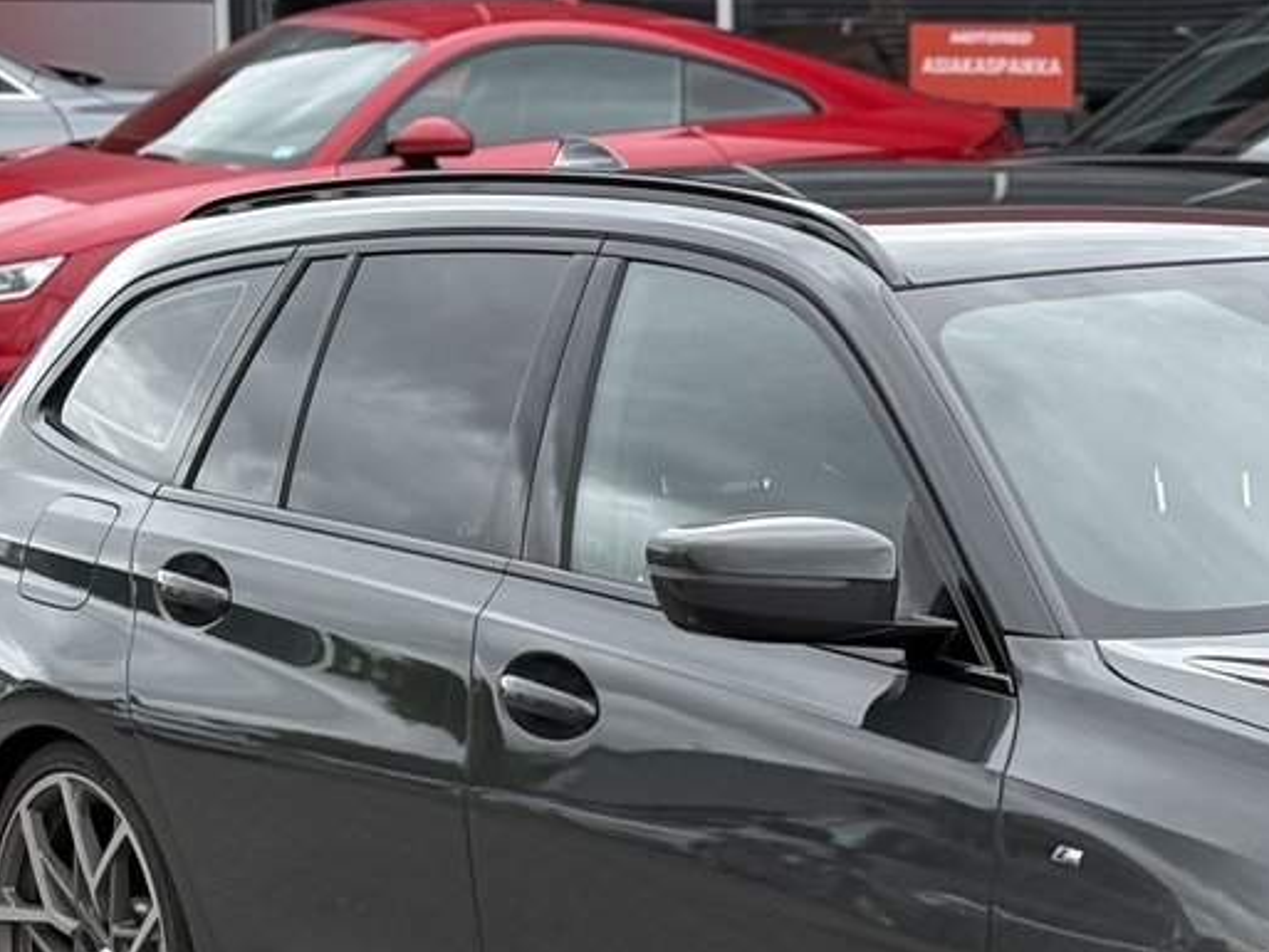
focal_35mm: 146
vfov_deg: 10.1
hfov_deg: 13.3
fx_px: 5354
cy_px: 967
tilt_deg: -9.3
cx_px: 1380
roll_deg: +0.3
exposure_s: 1/607
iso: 32
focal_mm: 5.96
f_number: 1.6
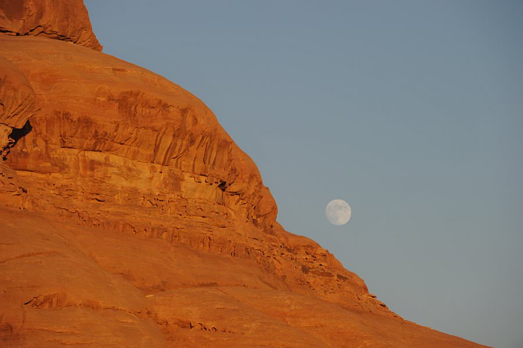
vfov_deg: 6.9
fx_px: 2904
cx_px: 262
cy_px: 174
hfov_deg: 10.3
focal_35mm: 200
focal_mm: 200
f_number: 7.1
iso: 200
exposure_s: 1/200
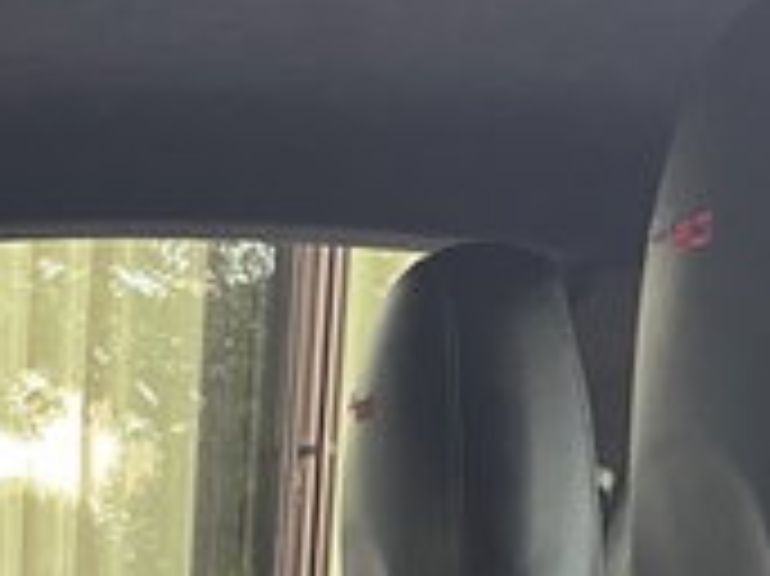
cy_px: 1053
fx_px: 2601
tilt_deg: -9.7
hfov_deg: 14.7
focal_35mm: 117
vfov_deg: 11.7
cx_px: -621
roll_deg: +0.0
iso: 125
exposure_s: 1/65
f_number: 1.6
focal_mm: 5.1
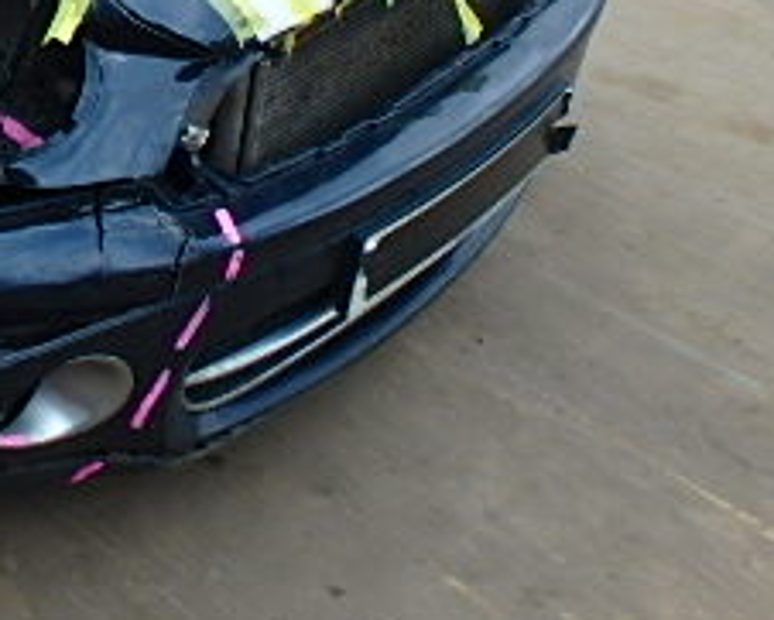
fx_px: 1329
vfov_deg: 24.1
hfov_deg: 28.4
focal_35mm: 58
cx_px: -147
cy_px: -99
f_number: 3.5
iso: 125
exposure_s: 1/250
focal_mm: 3.7
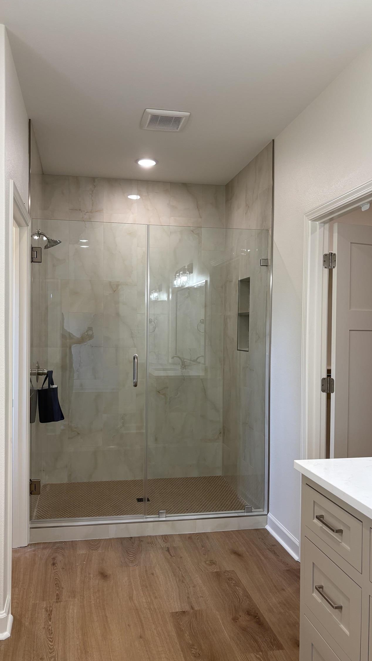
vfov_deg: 66.1
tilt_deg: -1.7
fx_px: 508
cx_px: 178
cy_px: 335
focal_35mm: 29
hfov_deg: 40.2
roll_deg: -1.0
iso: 80
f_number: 1.6
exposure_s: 1/120
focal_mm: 5.96
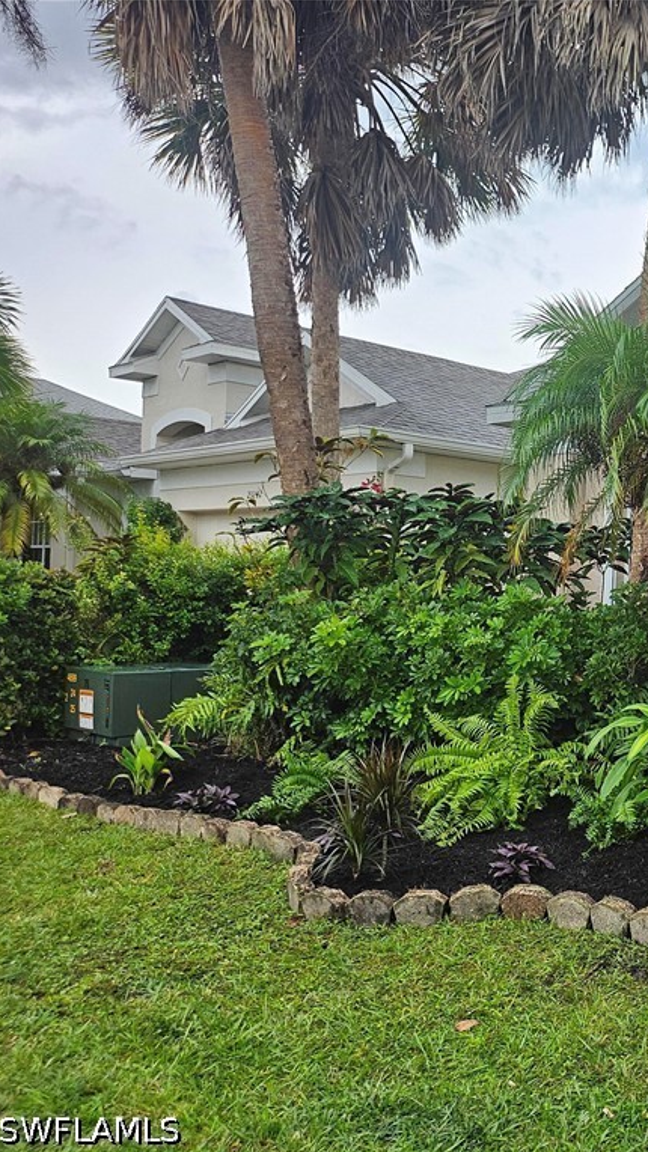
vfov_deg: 56.6
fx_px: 1070
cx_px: 763
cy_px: 577
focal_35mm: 35
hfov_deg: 29.4
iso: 64
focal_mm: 5
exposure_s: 1/180
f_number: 1.8
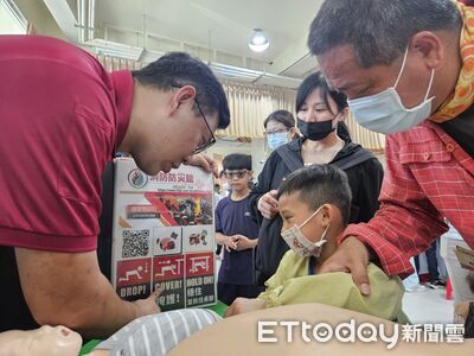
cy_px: 178
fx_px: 315
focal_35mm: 23
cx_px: 237
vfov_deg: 58.9
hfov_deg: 73.9
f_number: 1.8
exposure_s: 1/120
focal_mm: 5.4
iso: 500
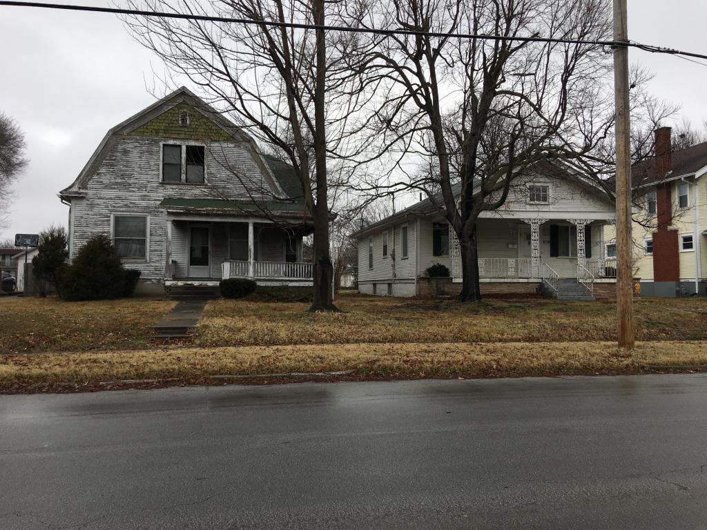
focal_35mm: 29
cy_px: 265
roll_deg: -0.3
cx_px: 354
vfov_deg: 48.2
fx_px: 592
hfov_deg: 61.7
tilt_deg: +3.3
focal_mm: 4.15
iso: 25
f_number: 2.2
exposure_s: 1/416
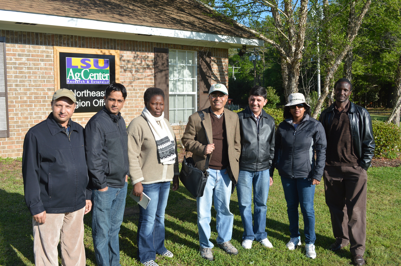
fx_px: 401
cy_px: 133
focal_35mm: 36
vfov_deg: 36.8
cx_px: 200
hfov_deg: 53.2
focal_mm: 24
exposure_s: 1/200
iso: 100
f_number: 8
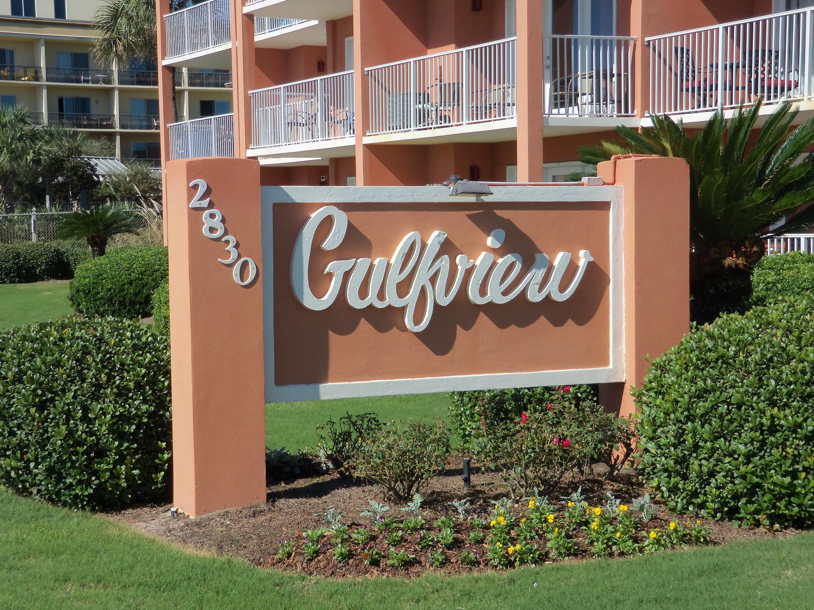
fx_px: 1458
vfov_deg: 23.7
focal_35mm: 62
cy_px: 305
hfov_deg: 31.2
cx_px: 407
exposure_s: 1/640
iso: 64
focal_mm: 10.9
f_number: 4.8
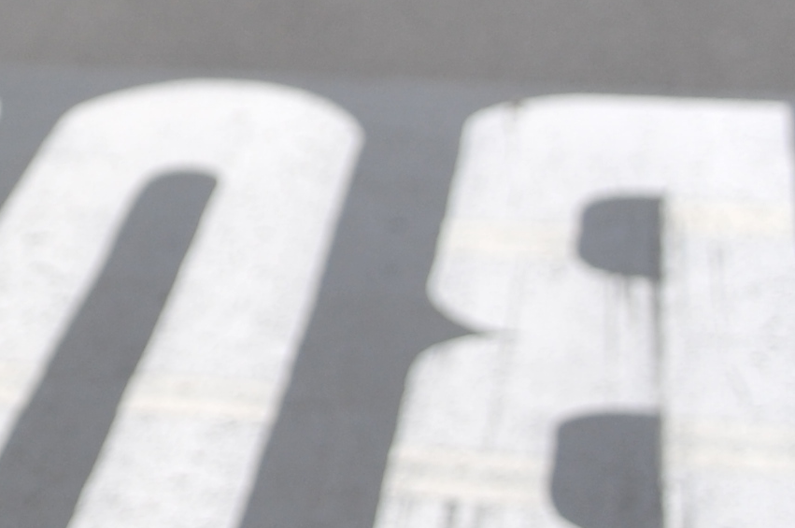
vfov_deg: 10.5
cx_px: -681
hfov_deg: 14.0
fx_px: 2834
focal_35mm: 129
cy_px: -21
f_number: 2.8
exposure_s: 1/1600
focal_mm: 17
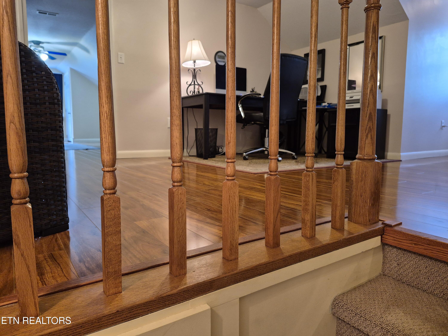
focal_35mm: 23
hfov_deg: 73.9
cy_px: 168
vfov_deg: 58.9
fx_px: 298
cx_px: 224
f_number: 1.8
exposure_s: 1/120
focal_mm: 5.4
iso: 500
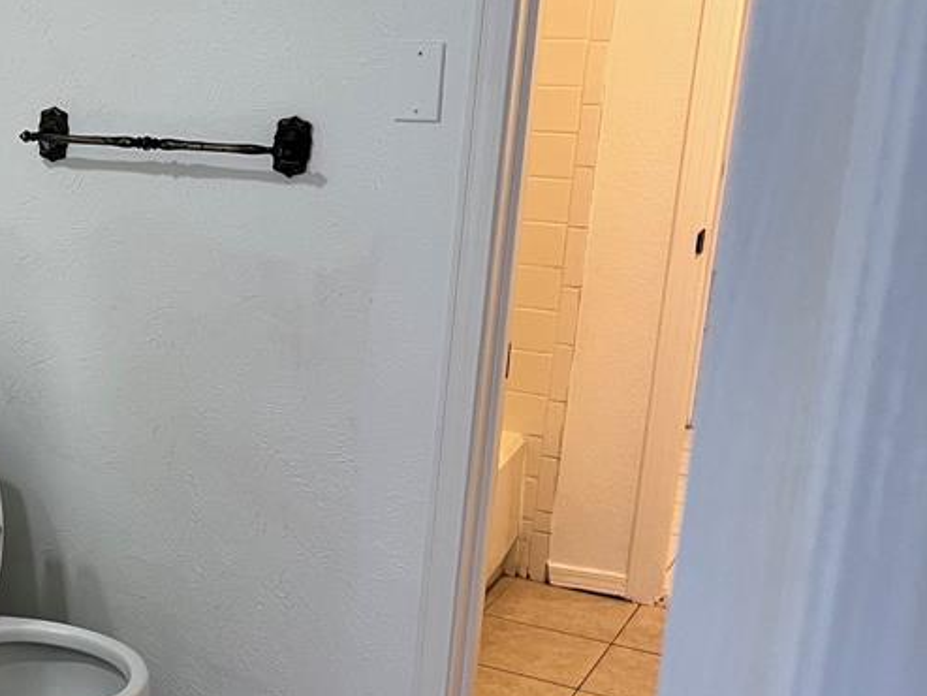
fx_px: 1446
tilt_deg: -16.4
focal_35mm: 54
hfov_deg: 32.4
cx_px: -19
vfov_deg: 26.9
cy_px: 446
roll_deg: -0.2
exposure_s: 1/60
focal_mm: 5.7
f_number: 1.5
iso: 160
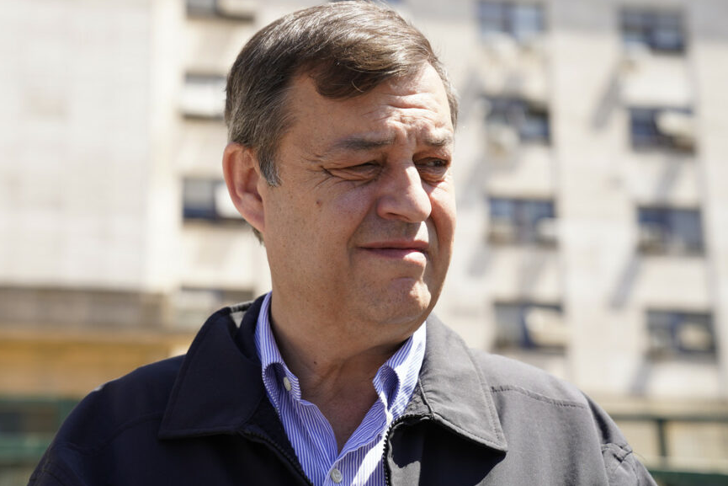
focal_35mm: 71
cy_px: 205
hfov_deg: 28.4
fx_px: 1436
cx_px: 314
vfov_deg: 19.2
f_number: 4
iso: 200
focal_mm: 60
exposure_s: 1/640
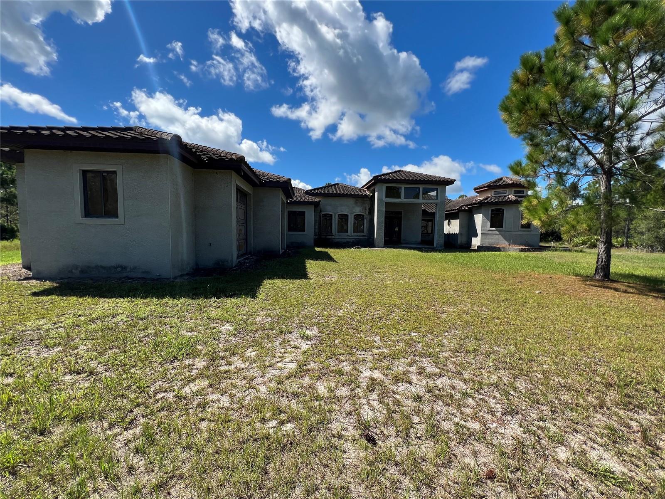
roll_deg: -0.3
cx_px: 332
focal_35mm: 13
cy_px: 250
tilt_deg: -4.3
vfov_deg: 89.9
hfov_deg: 106.2
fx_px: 250
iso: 32
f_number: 1.8
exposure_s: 1/1074
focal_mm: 1.57
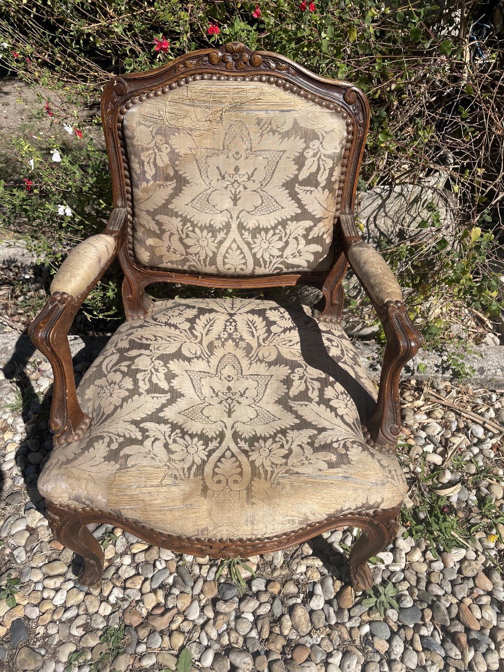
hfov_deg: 53.1
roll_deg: +0.4
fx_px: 505
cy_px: 336
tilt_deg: -39.1
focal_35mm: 26
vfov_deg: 67.3
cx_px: 252
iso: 32
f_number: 1.6
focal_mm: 4.2
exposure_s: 1/4132
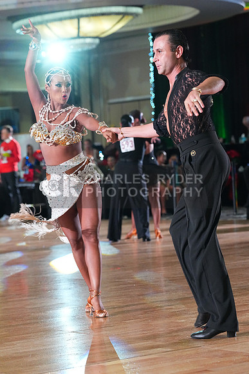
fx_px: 1255
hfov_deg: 11.3
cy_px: 187
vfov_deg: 16.9
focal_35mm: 121
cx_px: 124
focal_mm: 121
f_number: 5
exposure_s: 1/400
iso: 8000
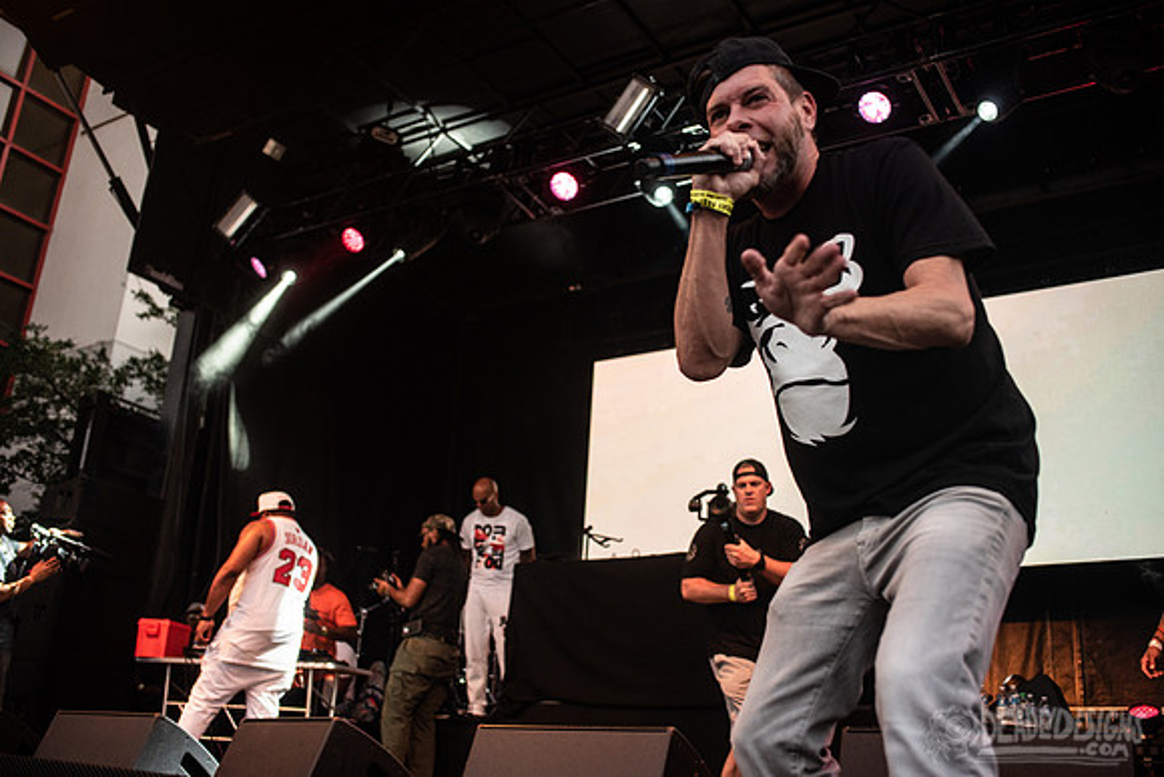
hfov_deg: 54.4
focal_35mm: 35
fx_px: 1132
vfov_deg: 37.9
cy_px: 388
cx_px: 582
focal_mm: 35
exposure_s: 1/200
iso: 1250
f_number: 3.5
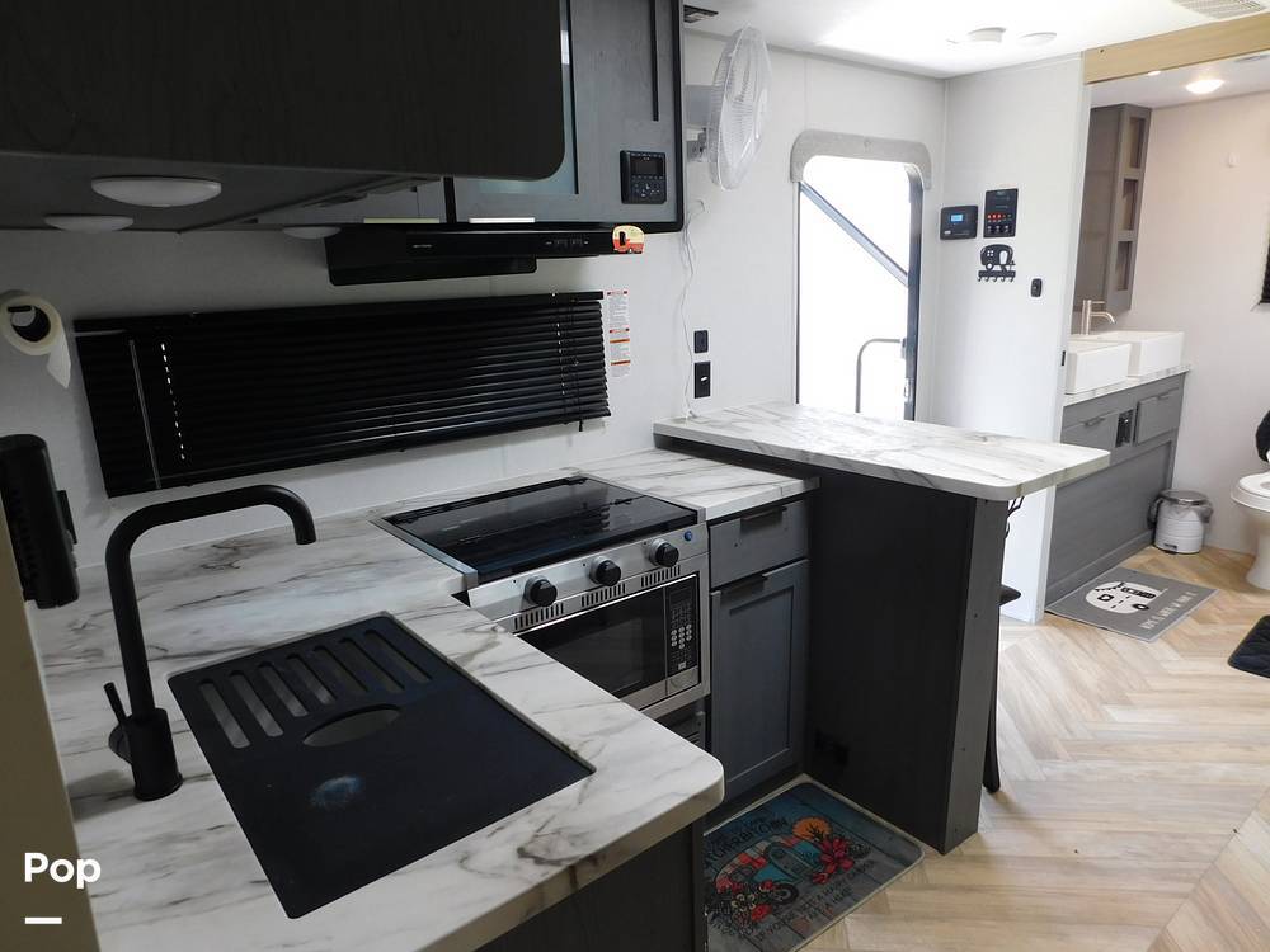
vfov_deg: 58.9
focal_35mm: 23
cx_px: 635
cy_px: 476
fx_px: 844
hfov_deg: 73.9
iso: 125
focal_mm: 4
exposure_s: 1/40
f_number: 3
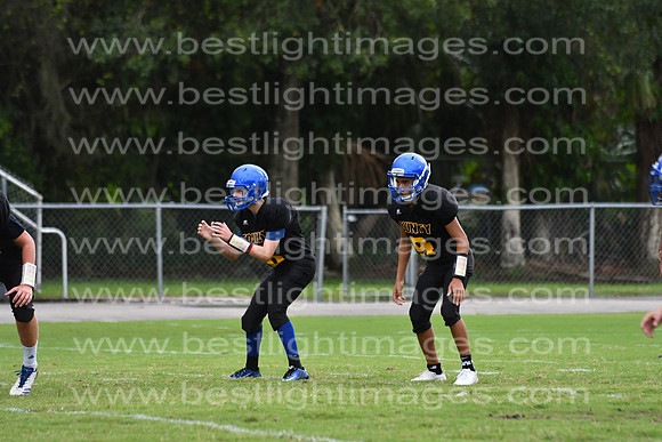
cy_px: 221
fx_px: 3862
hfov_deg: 9.8
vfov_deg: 6.5
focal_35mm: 210
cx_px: 331
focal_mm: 140
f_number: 3.5
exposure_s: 1/2000
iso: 1000
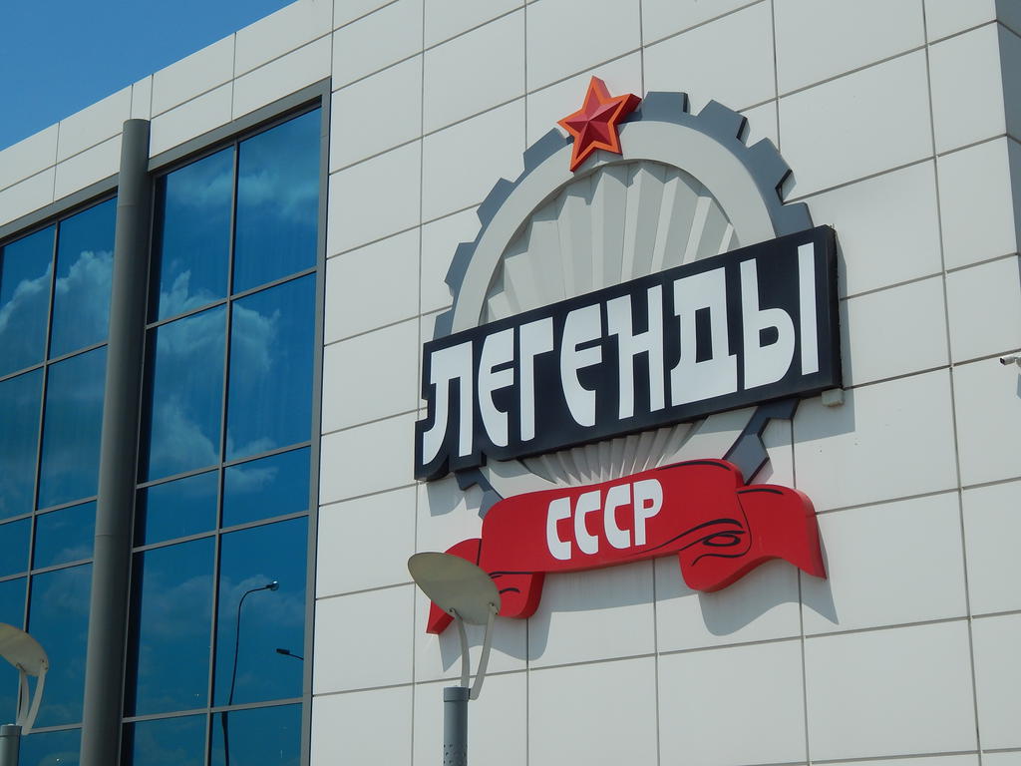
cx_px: 510
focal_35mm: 61
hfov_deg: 31.7
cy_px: 383
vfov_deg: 24.0
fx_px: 1799
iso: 125
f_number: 7.9
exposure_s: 1/800
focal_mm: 10.9
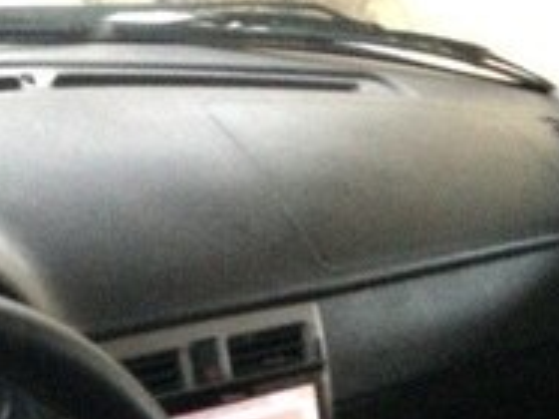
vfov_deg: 17.7
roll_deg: -9.1
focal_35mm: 77
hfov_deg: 25.0
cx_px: 123
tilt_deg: -36.2
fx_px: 1243
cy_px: 566
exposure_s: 1/17
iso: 1250
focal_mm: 4.15
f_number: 2.2
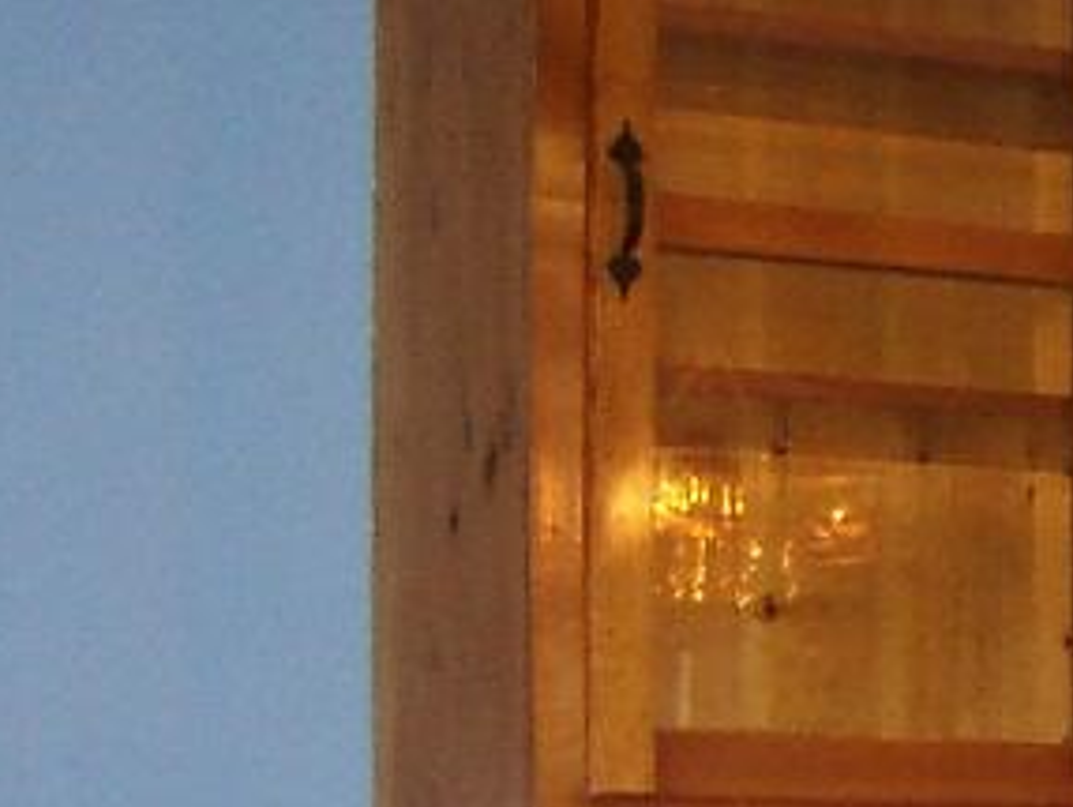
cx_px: 2112
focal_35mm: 155
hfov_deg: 11.5
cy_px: 1145
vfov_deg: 9.4
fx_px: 4809
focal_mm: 5.6
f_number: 2.8
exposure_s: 1/60
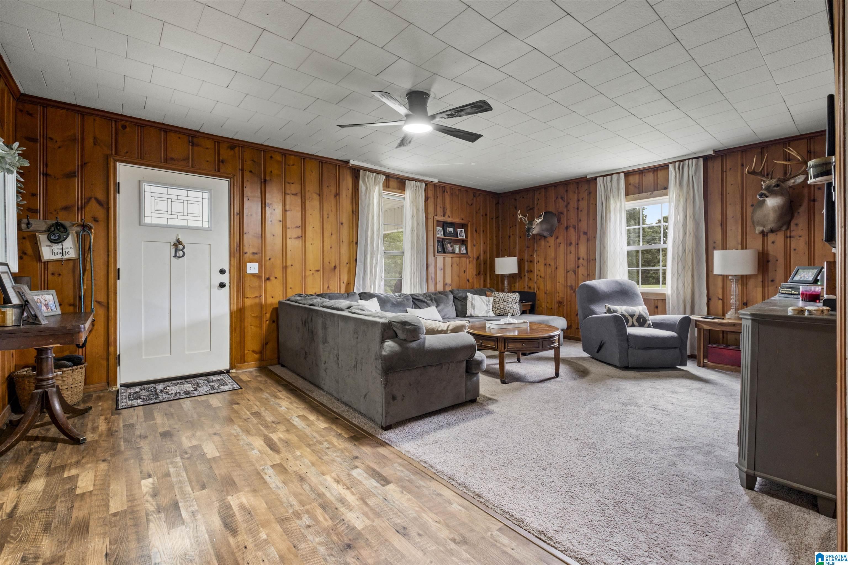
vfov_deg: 77.3
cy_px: 282
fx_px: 353
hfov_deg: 100.4
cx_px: 424
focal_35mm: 15
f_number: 8
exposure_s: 1/1.67
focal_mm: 10
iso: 800
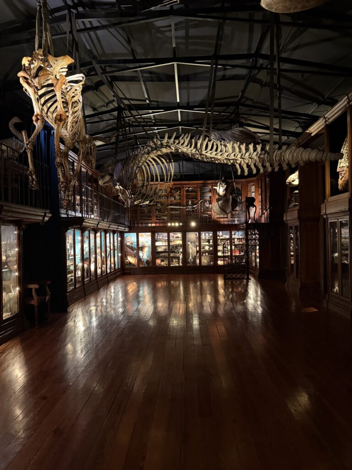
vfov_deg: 71.6
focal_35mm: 24
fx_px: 325
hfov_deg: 56.8
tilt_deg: +0.5
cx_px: 176
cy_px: 235
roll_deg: -1.4
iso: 1000
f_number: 1.78
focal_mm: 6.76
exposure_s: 1/33
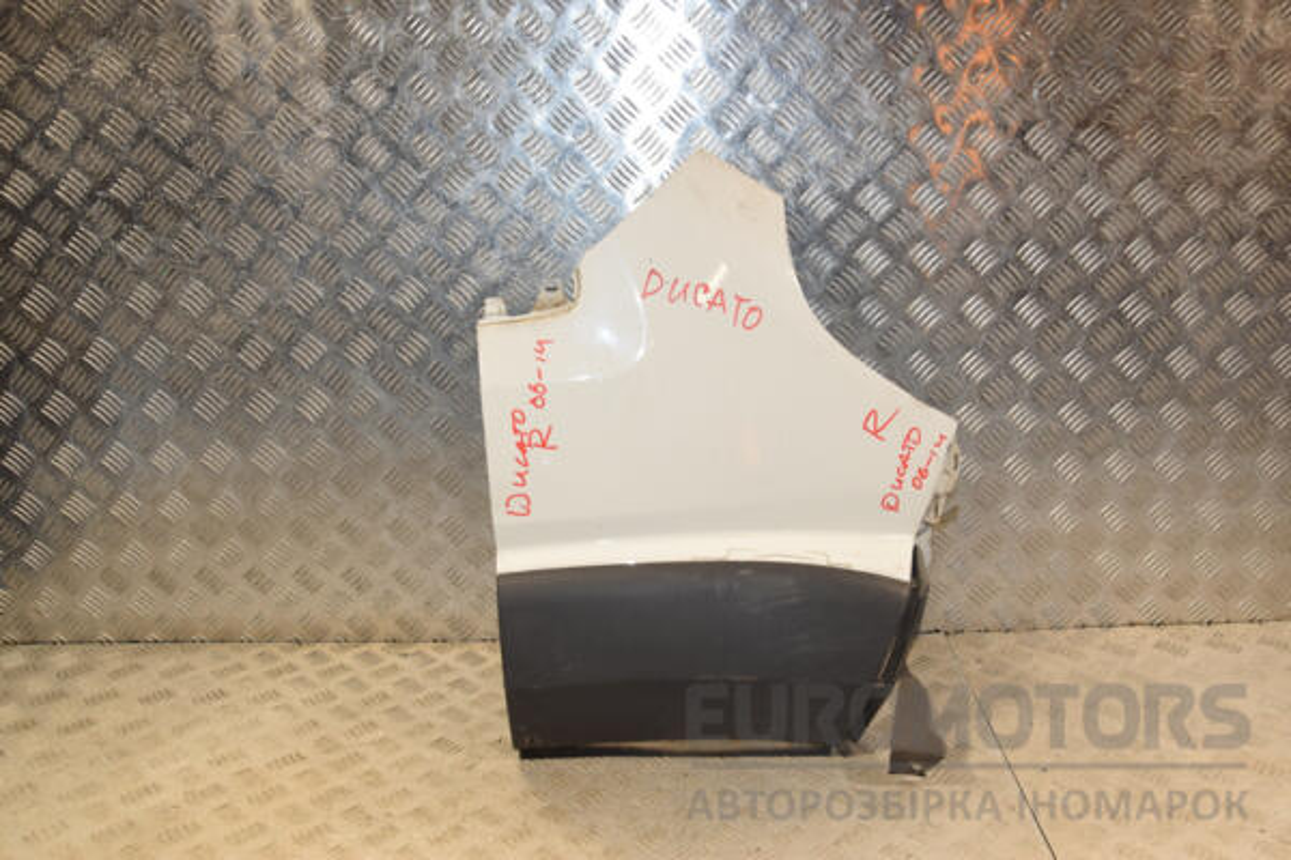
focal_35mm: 32
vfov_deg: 41.7
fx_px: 1130
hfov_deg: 59.5
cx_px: 646
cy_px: 430
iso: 800
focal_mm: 21
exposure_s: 1/200
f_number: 8
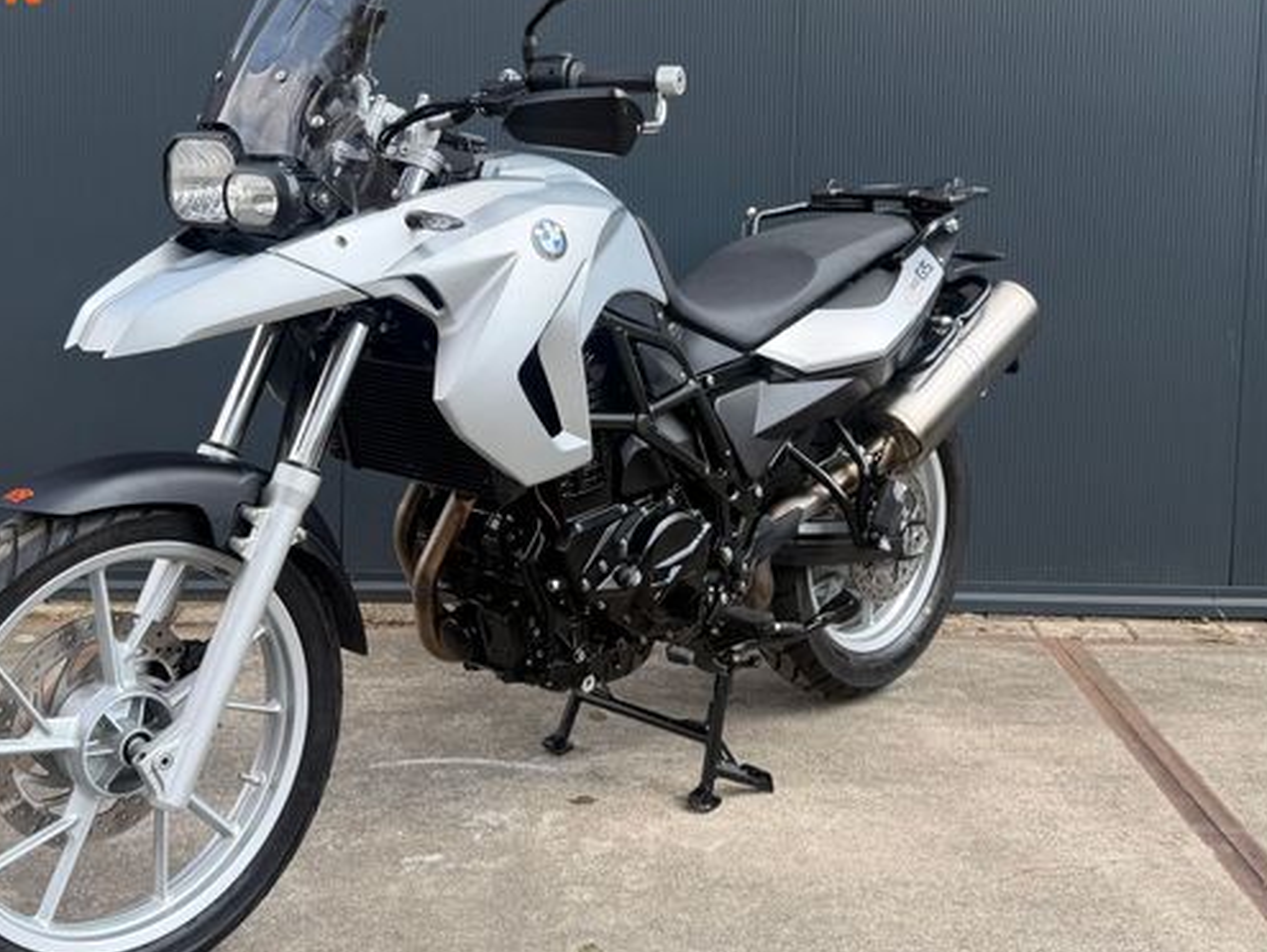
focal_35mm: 31
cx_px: 566
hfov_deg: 58.2
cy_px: 422
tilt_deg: -5.0
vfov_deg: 45.4
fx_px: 1135
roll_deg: -1.1
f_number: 1.78
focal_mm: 6.76
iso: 80
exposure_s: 1/831
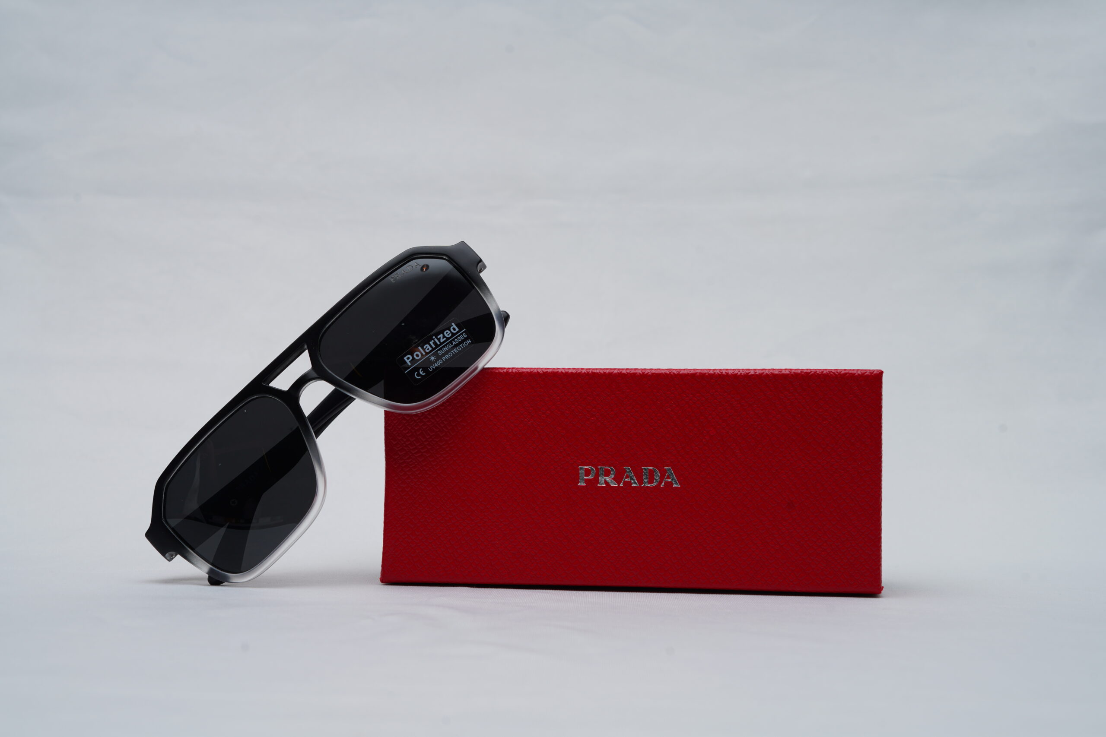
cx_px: 553
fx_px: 1536
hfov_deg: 39.6
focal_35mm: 50
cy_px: 368
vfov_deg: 27.0
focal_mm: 50
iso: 100
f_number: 9
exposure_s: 1/160
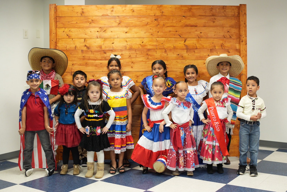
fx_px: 415
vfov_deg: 26.0
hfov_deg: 38.2
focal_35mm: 52
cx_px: 144
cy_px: 96
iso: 1000
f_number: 1.8
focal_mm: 35
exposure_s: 1/250
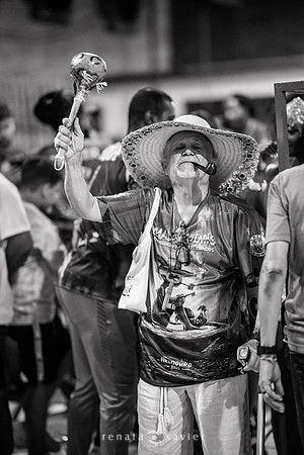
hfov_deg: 16.1
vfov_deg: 23.9
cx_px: 152
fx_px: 1077
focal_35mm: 85
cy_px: 228
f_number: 1.2
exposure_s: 1/800
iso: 1000
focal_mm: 85
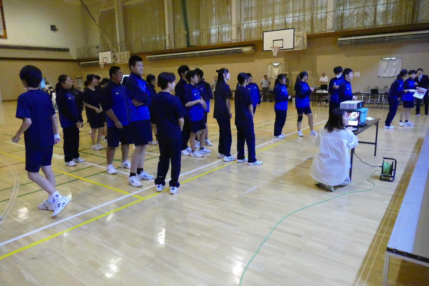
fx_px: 298
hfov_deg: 71.5
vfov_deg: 51.3
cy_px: 143
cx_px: 214
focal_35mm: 25
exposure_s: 1/400
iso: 6400
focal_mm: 9.12
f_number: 2.8
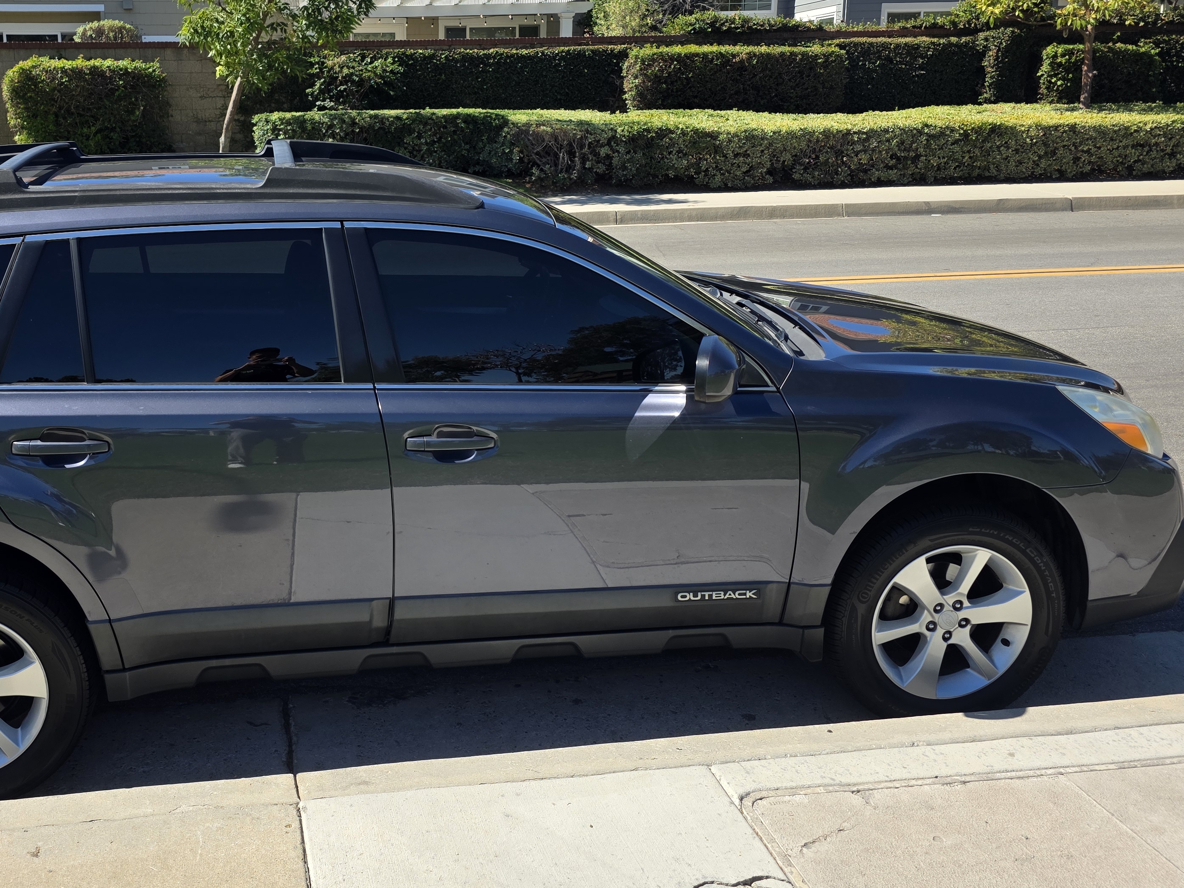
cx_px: 380
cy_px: 311
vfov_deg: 42.5
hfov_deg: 54.1
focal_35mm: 33
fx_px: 1129
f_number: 1.7
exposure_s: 1/3075
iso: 80
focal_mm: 6.3
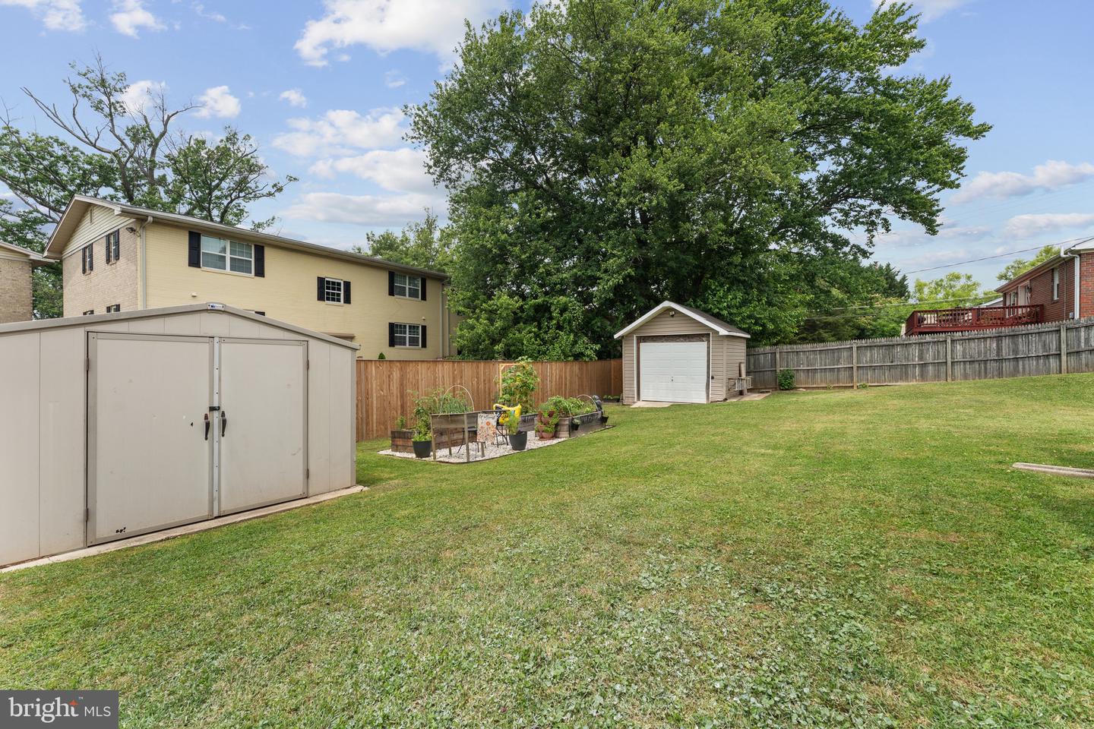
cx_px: 547
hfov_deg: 104.3
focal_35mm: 14
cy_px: 364
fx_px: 425
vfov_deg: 81.2
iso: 100
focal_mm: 14
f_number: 8
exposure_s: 1/60
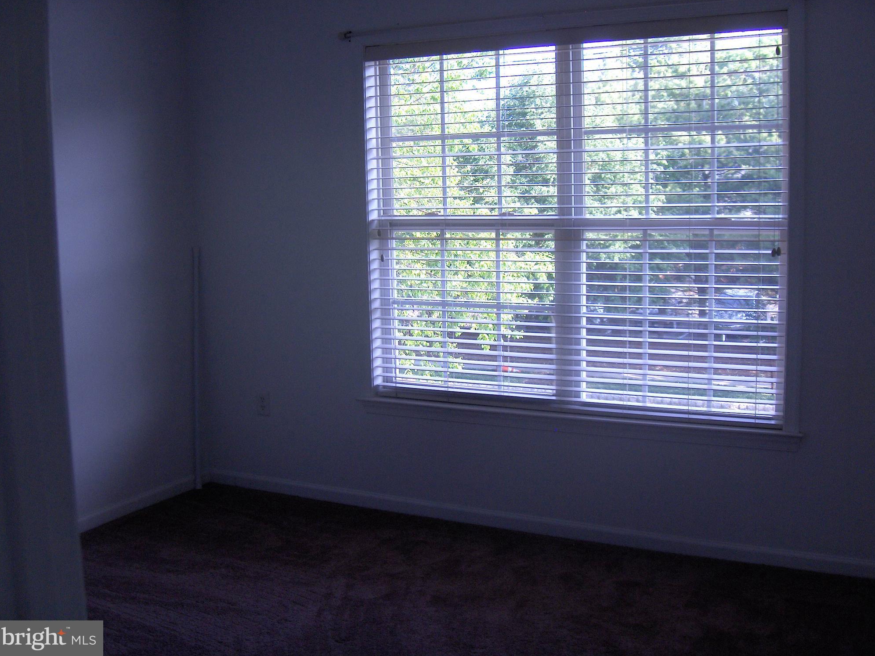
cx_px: 441
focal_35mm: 40
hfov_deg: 46.8
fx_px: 1011
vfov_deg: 36.0
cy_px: 319
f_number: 2.8
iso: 197
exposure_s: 1/159
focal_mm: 8
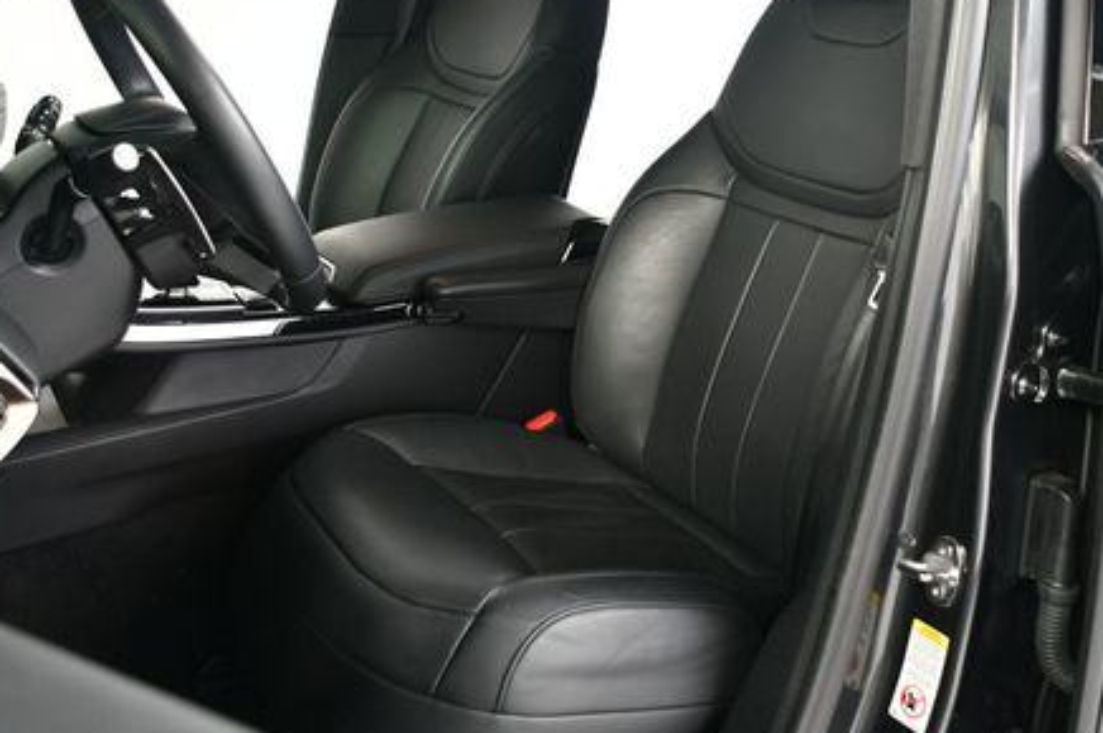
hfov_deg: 44.4
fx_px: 1347
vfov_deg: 30.3
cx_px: 617
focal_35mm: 44
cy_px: 258
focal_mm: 20
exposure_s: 1/160
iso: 100
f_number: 3.5
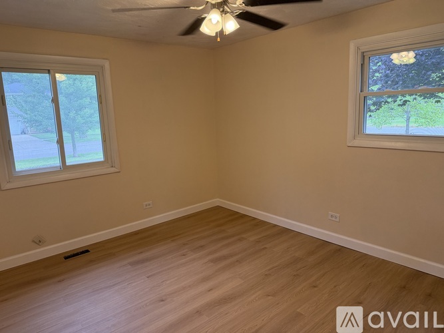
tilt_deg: -10.2
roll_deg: +2.1
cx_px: 222
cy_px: 166
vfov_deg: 56.8
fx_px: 308
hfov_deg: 71.6
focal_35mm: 24
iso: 250
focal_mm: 6.76
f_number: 1.78
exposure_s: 1/120
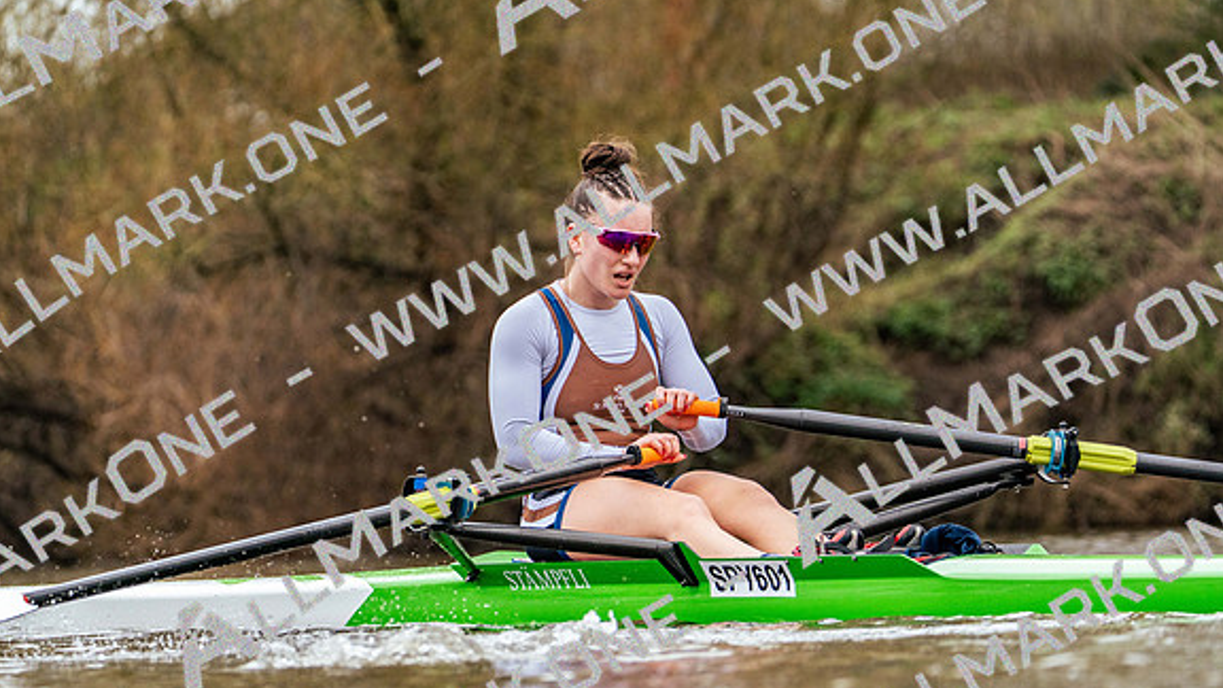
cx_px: 609
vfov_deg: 3.9
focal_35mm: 309
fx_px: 10021
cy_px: 366
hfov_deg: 7.0
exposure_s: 1/2000
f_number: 6.3
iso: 2500
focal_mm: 293
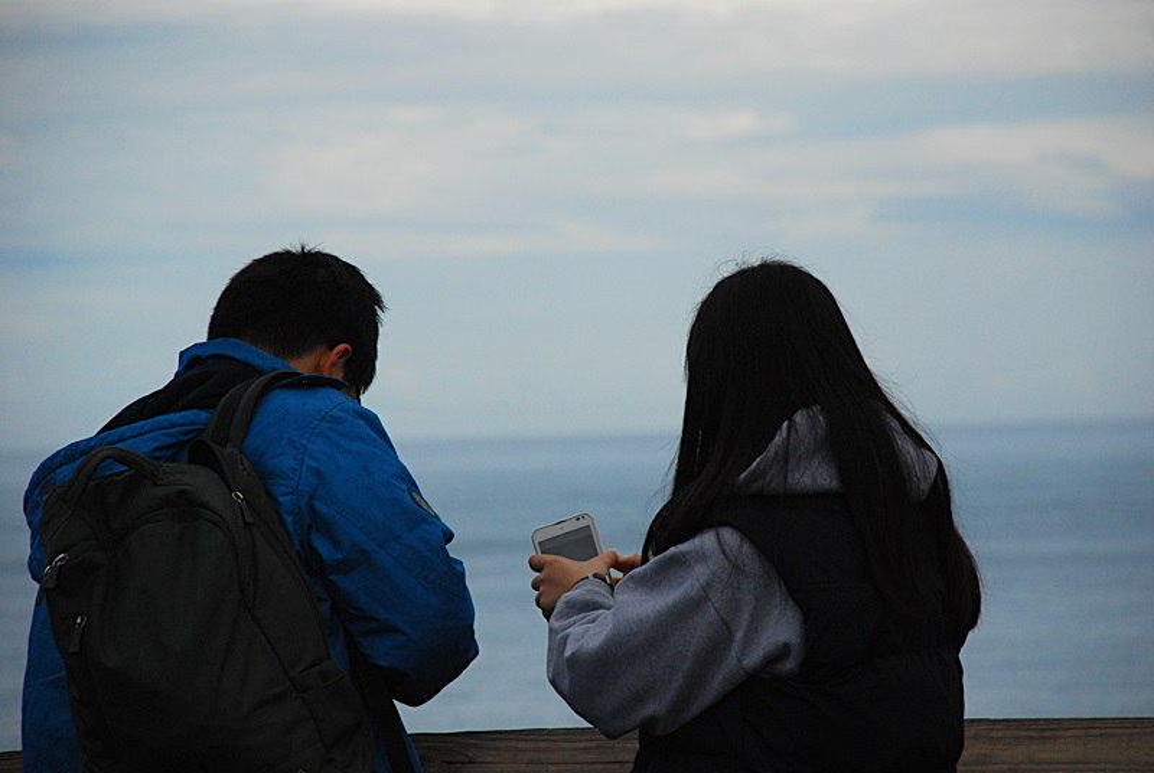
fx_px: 6501
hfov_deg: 10.1
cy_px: 386
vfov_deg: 6.8
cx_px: 577
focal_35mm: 202
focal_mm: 135
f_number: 5.6
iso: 400
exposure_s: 1/1250
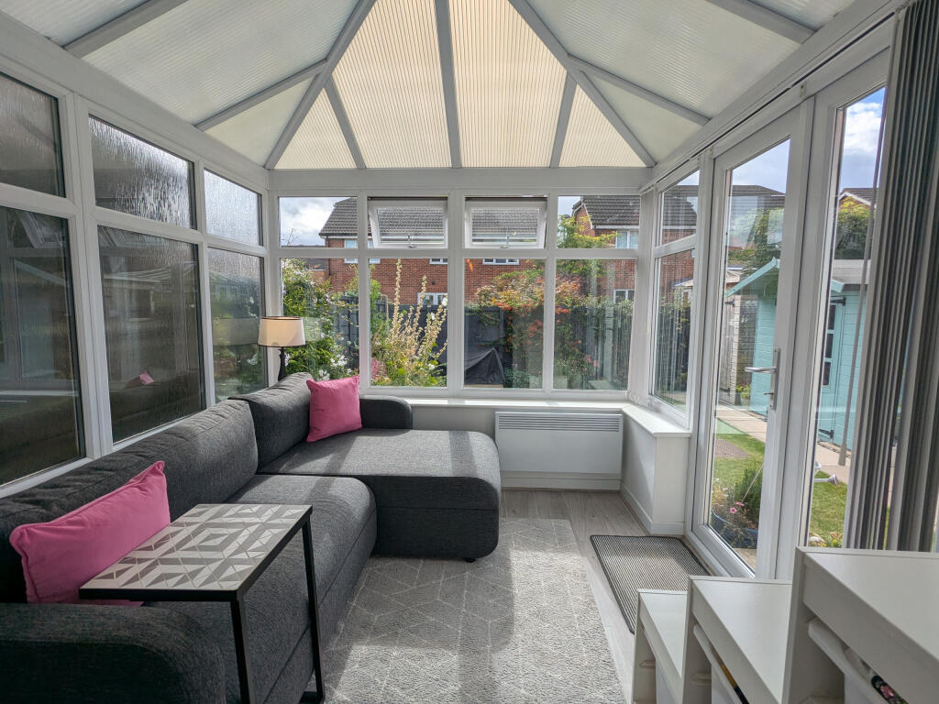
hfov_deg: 94.5
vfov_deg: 78.1
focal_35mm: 16
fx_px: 434
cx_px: 470
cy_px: 352
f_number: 2.2
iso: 47
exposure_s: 1/1148
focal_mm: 2.35
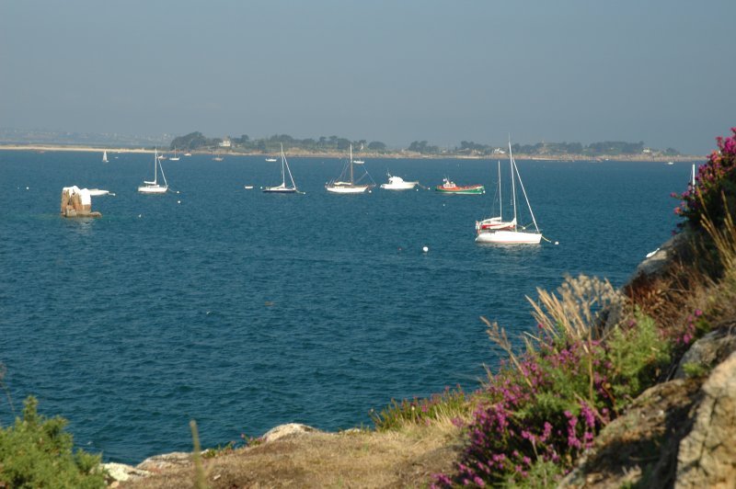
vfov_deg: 17.5
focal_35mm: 78
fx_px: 1593
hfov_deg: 26.0
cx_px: 368
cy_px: 244
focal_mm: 52
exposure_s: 1/60
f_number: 10
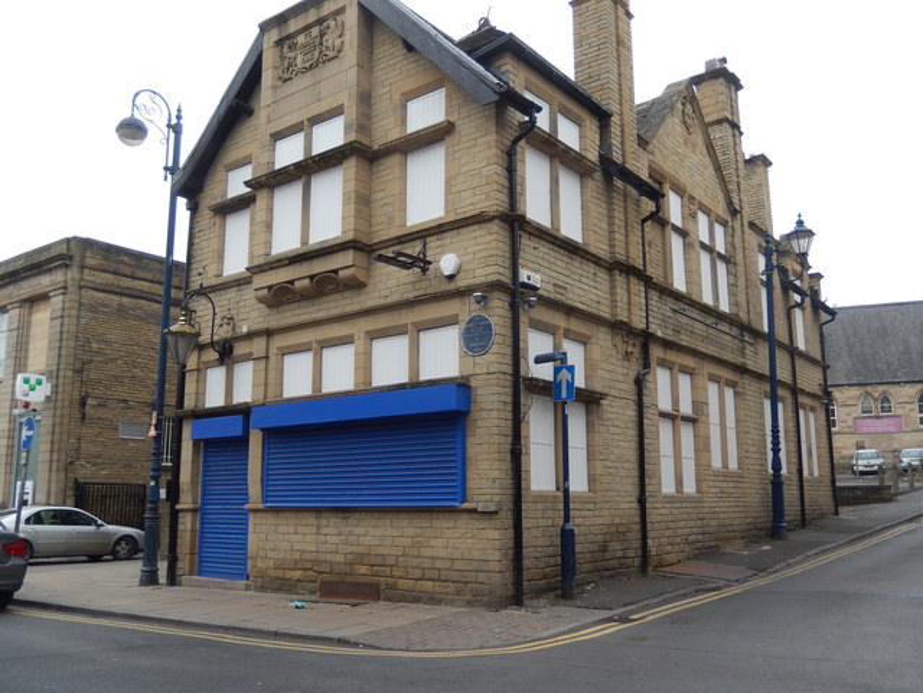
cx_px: 462
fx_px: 853
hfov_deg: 56.8
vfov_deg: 44.2
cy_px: 346
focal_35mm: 32
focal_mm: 5.7
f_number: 3.8
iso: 125
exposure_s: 1/200
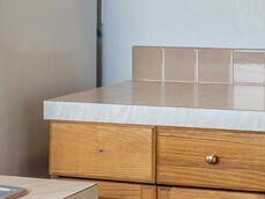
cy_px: 10
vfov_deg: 11.5
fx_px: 980
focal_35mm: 128
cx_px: 130
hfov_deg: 15.4
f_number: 8
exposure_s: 1/30
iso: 200
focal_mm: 18
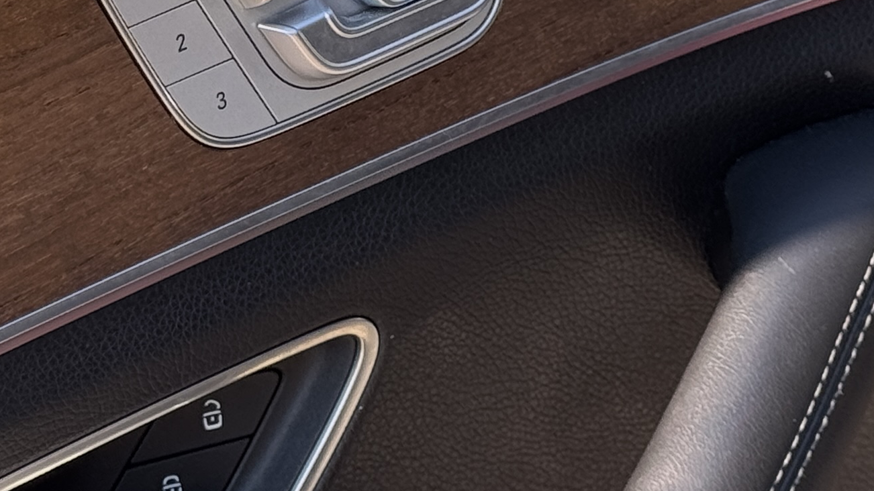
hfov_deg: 13.3
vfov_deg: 7.4
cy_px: -155
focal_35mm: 162
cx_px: 341
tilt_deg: -22.2
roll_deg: +12.6
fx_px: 3754
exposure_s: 1/527
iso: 64
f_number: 1.78
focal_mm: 6.76
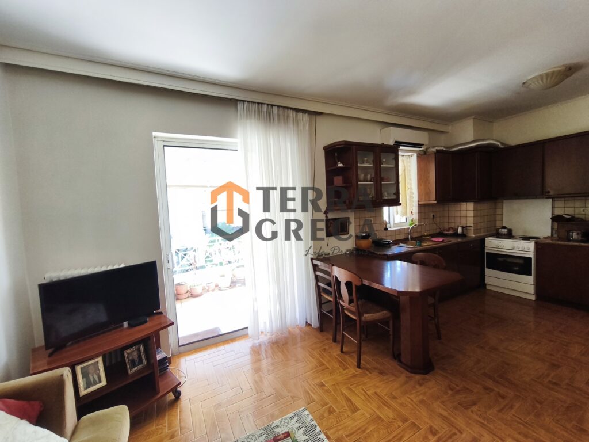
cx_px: 294
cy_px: 221
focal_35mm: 15
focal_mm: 1.91
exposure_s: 1/50
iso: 125
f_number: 2.2
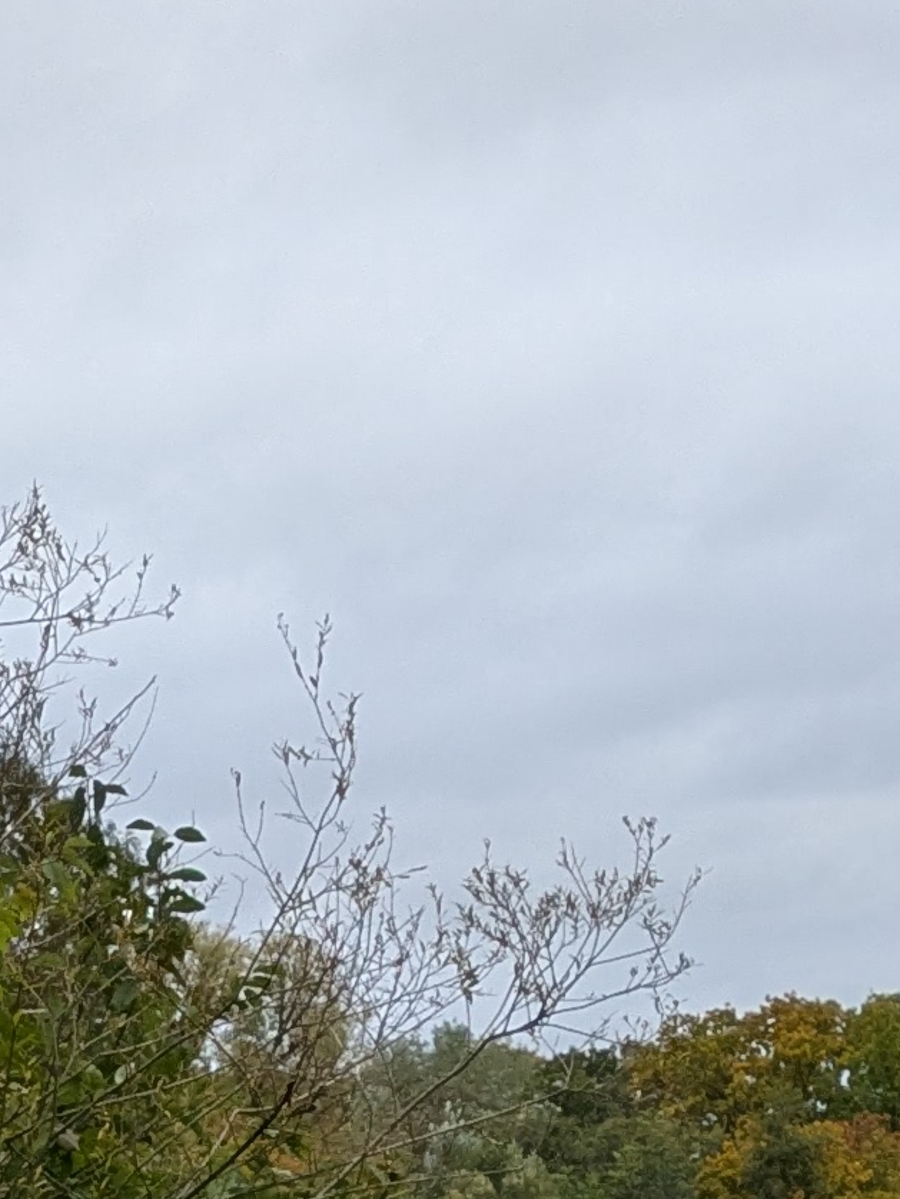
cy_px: 1555
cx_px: -760
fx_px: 4781
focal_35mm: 138
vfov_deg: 13.8
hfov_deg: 10.1
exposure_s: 1/406
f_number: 1.89
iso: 54
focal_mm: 5.43
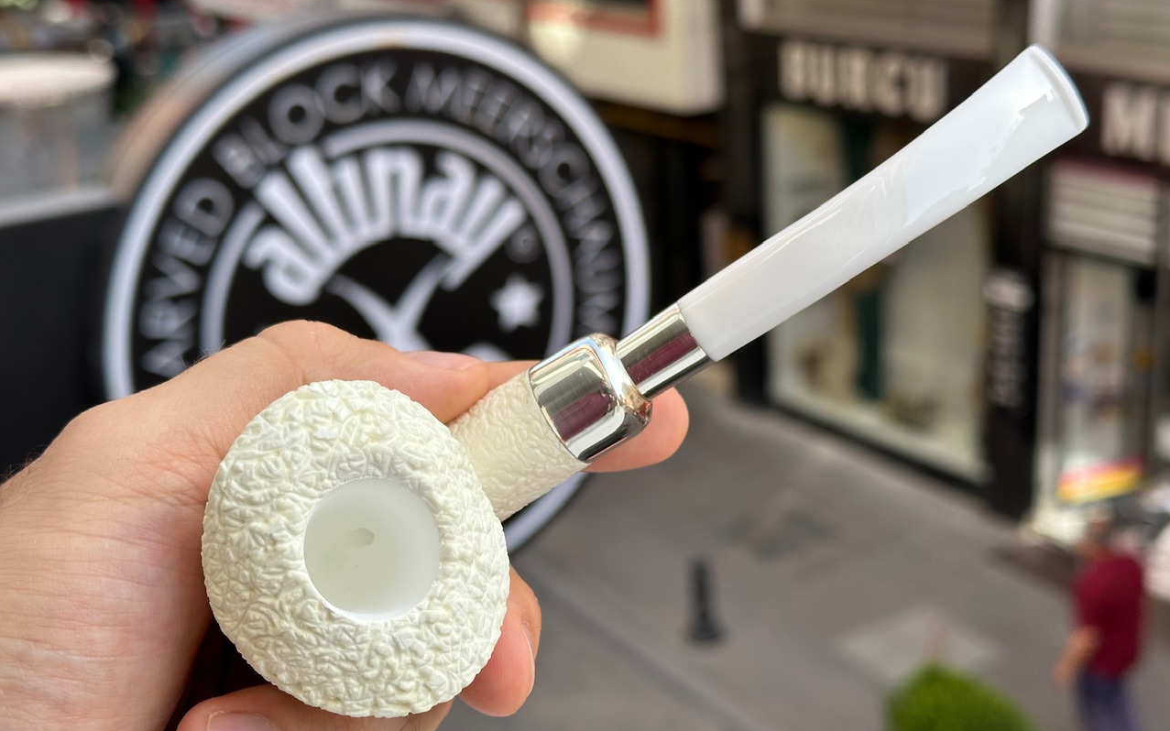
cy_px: 426
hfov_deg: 39.6
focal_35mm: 51
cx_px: 585
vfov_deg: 25.3
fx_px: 1626
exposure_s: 1/729
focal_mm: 6.86
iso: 64
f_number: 1.78
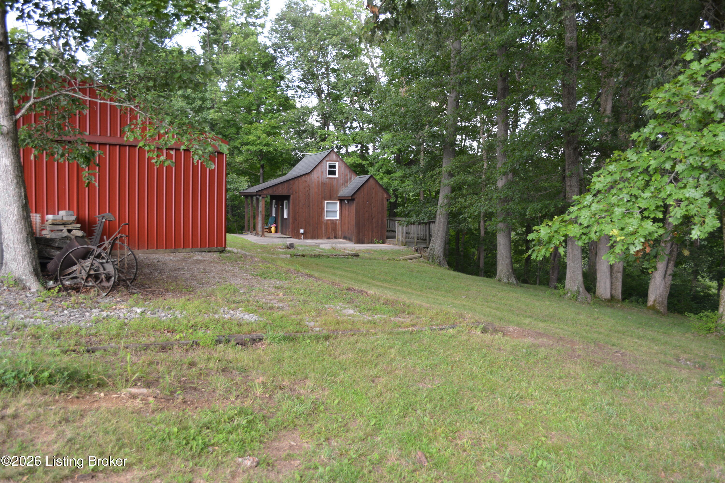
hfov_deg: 57.2
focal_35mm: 33
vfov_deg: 40.0
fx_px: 665
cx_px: 362
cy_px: 242
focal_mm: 22
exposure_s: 1/100
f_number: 5
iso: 400
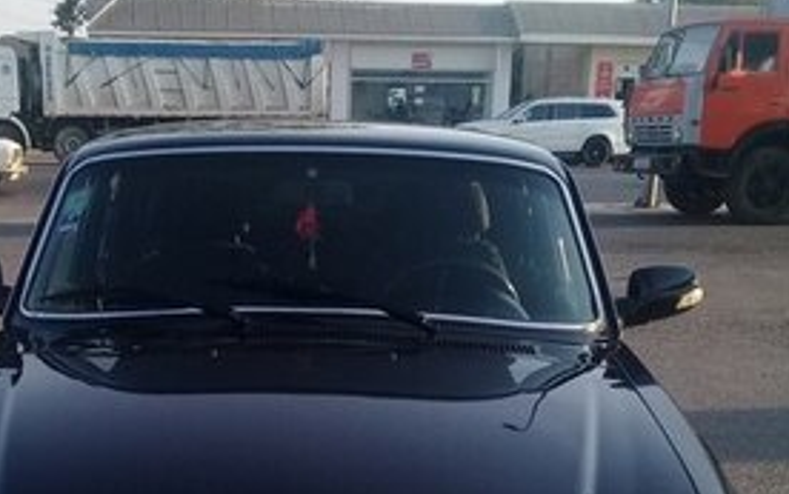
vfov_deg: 20.6
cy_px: 597
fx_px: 1270
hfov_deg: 34.3
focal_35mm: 59
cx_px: 280
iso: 64
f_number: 2.2
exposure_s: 1/436
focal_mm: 3.3
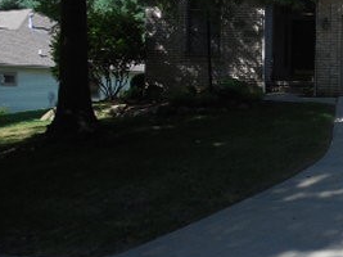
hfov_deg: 29.7
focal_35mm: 60
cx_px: 355
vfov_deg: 24.4
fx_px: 594
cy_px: 107
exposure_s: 1/1000
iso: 125
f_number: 3.1
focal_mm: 4.5
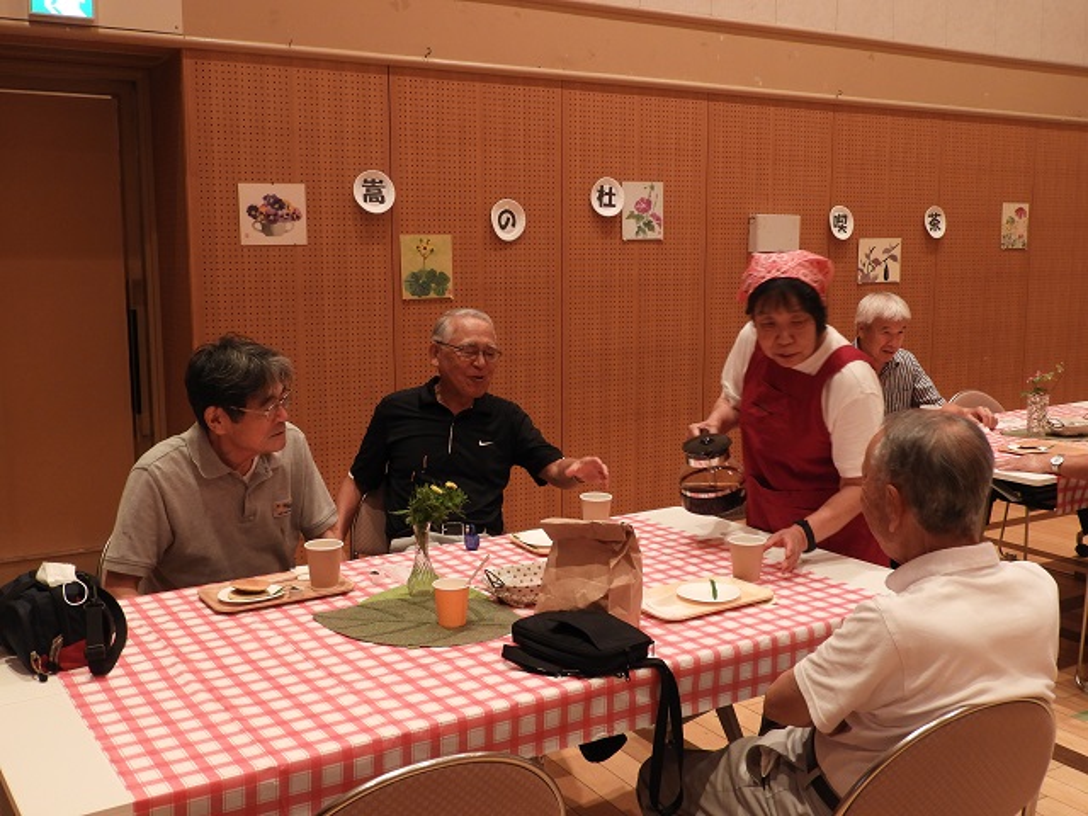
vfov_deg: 40.7
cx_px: 544
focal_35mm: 35
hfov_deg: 52.6
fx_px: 1100
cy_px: 408
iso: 220
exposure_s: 1/30
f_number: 3.8
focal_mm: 6.3
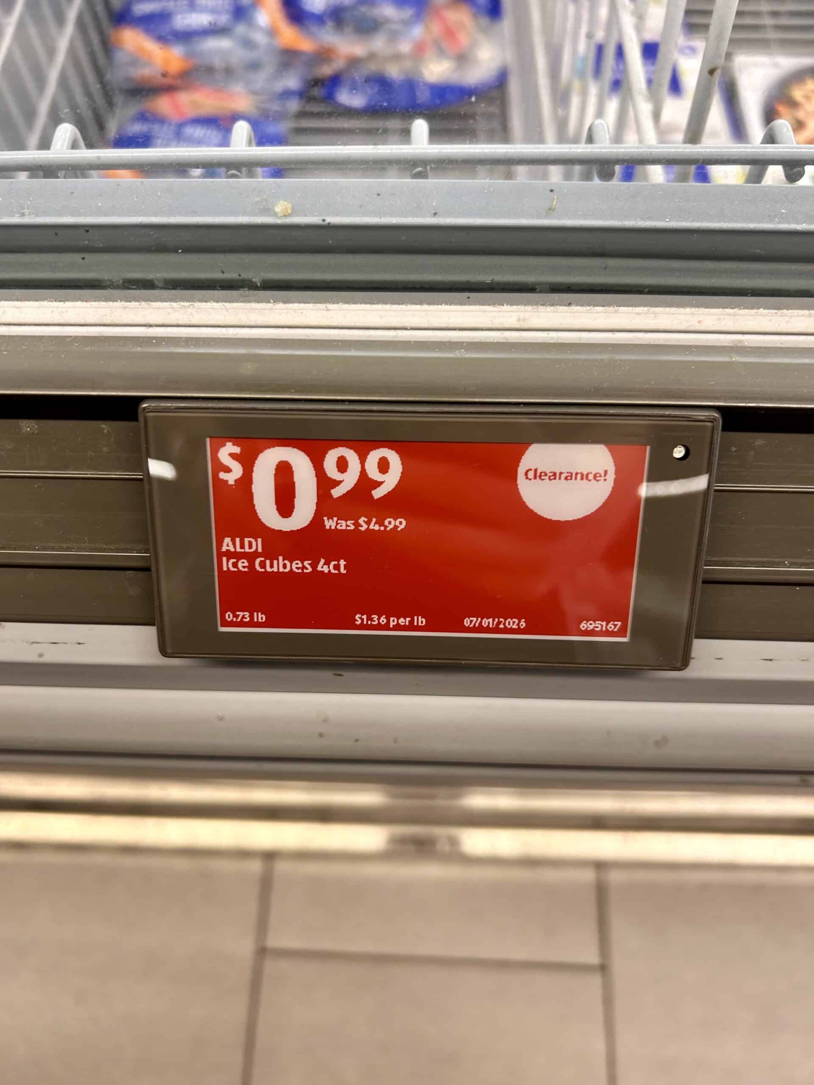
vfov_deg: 67.3
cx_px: 407
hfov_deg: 53.1
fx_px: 815
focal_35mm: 26
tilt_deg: -63.9
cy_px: 542
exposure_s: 1/121
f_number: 1.5
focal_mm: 5.7
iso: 100
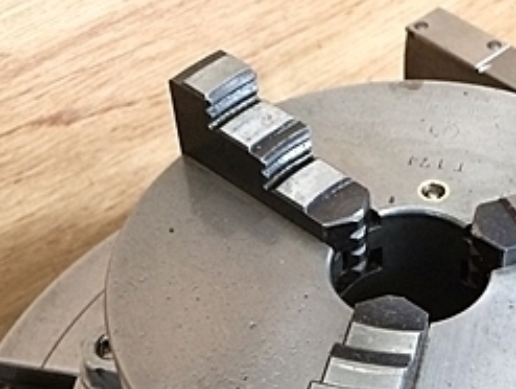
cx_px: 378
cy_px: 364
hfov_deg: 25.7
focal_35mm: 75
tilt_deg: -50.4
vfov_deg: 19.3
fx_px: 1120
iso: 125
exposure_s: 1/30
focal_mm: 4.15
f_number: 2.2
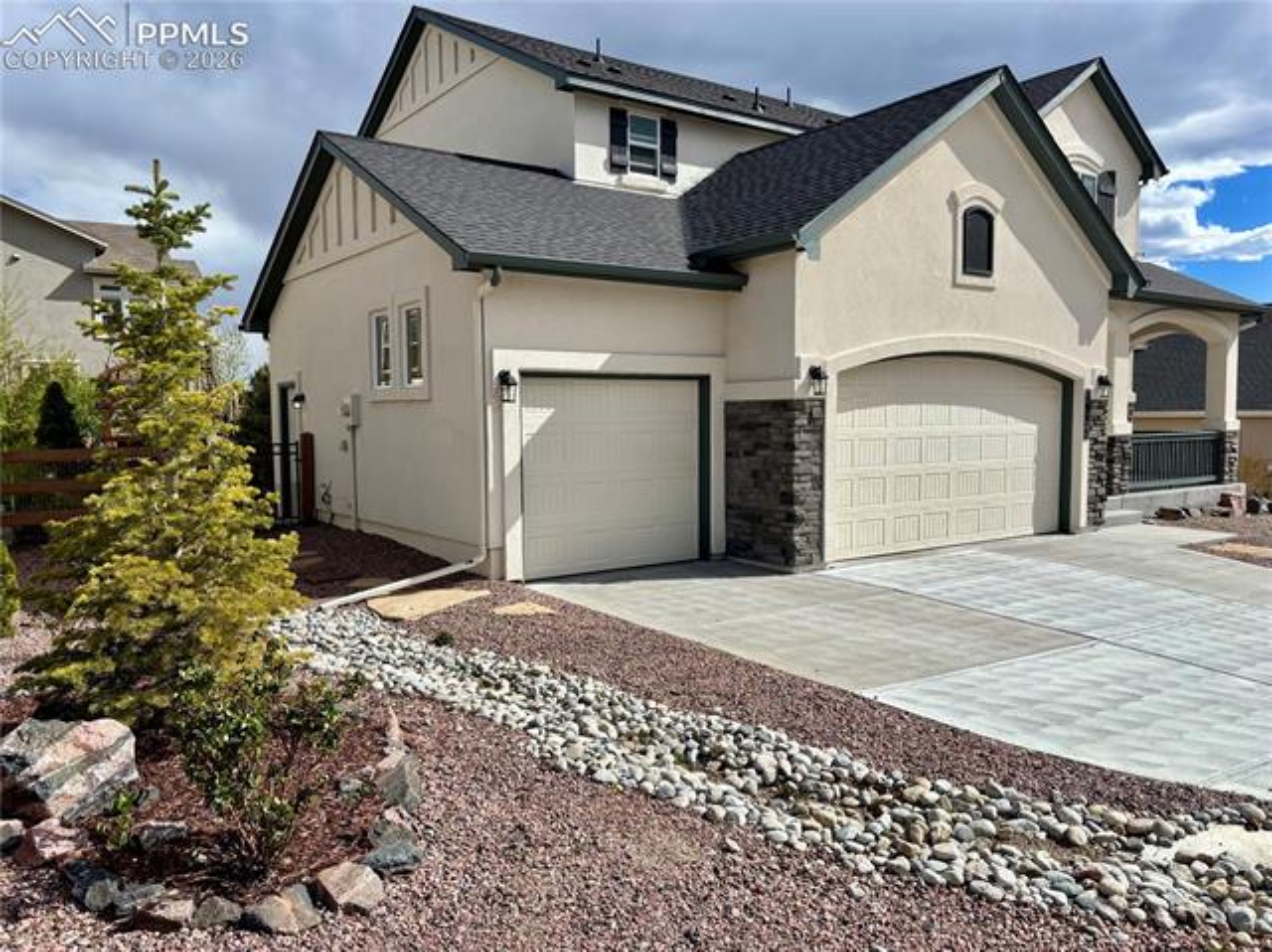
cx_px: 636
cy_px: 476
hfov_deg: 67.3
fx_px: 955
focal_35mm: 26
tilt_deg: -4.1
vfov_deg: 53.0
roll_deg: +1.0
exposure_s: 1/5076
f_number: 1.6
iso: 50
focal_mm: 5.96
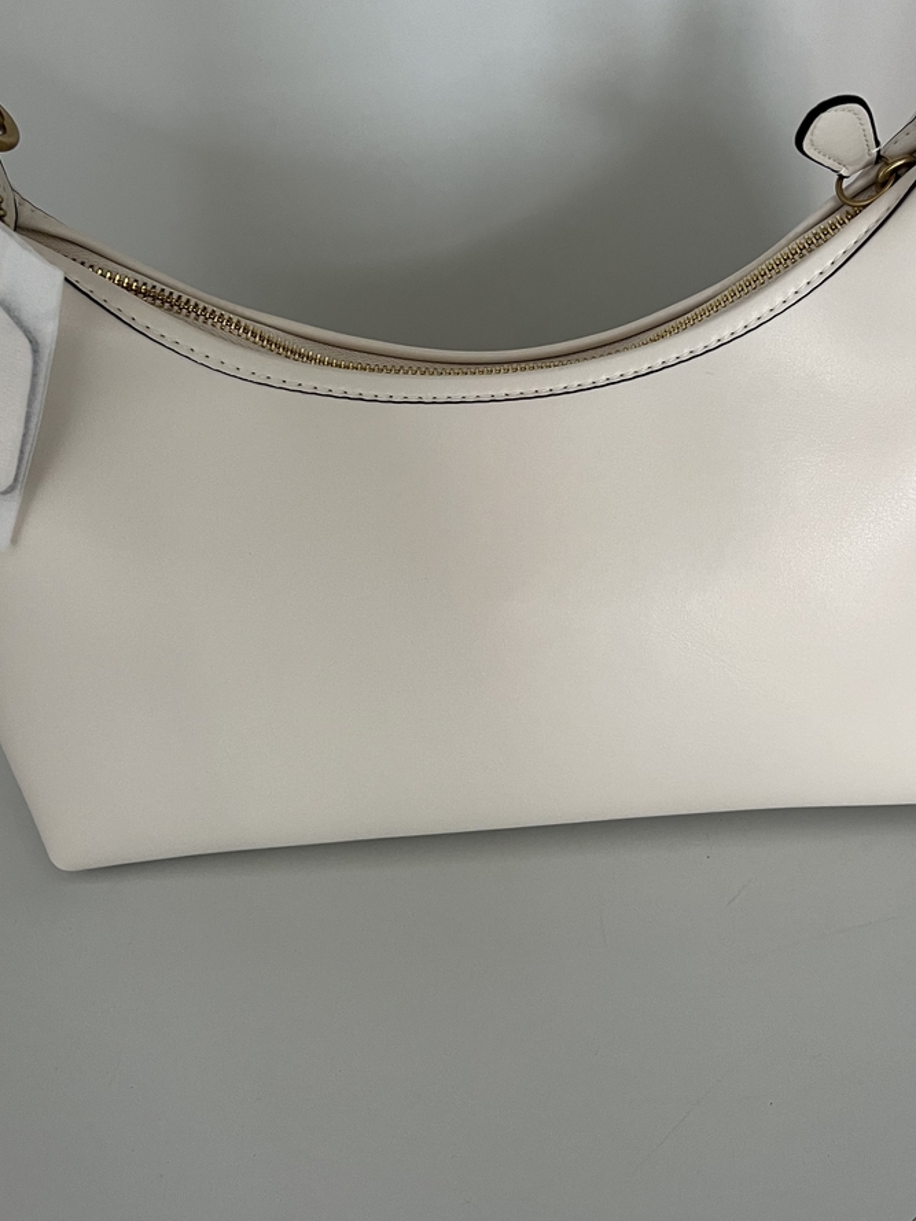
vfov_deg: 47.5
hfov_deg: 36.8
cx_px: 481
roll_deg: +2.5
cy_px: 468
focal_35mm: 39
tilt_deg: -36.9
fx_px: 1376
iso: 125
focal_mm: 5.7
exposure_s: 1/91
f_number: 1.5
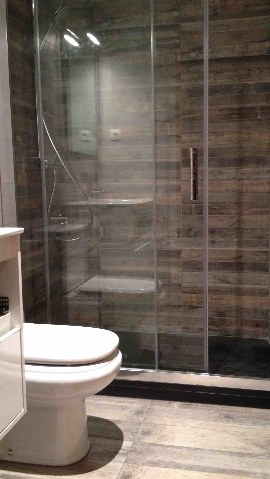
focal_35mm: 39
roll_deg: +2.1
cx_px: 144
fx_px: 496
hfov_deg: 30.4
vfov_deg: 51.6
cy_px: 234
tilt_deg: -8.5
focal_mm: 4.28
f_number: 2.4
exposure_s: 1/20
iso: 250
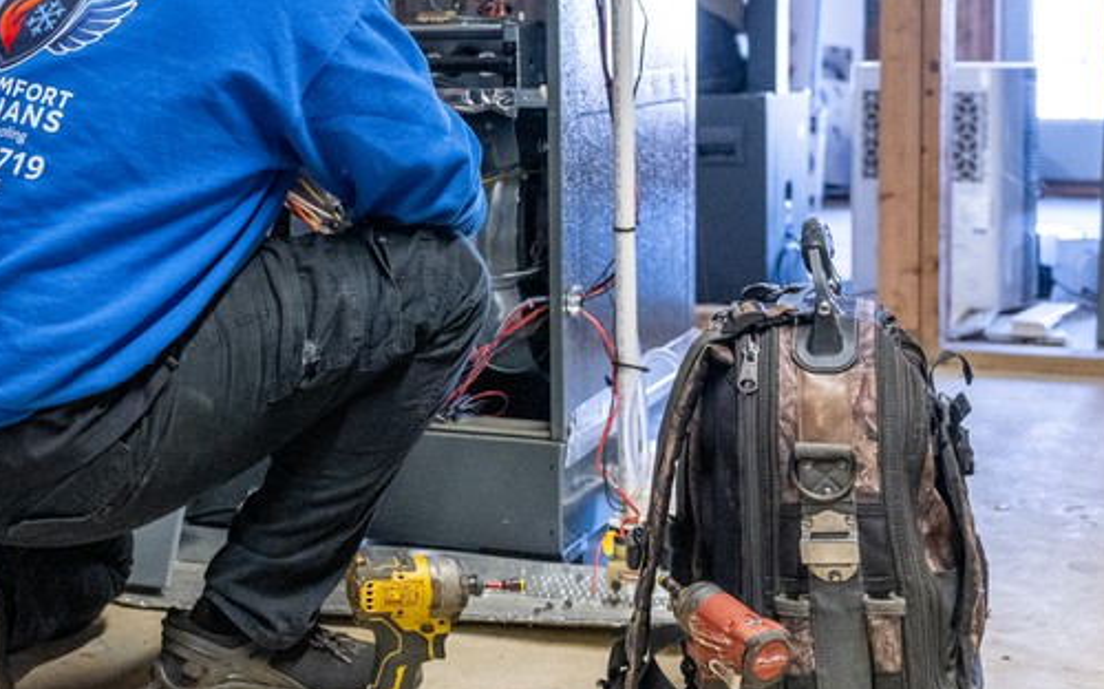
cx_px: 267
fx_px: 2135
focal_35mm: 71
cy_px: 129
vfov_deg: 18.2
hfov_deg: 28.5
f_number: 3.5
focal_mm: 34
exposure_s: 1/100
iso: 4000
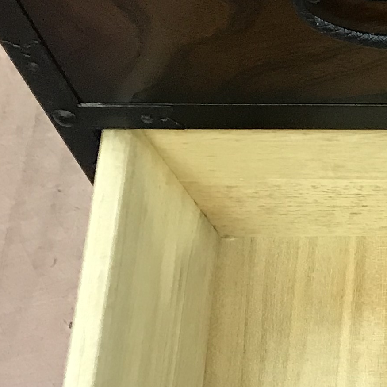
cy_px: 386
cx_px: 831
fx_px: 1442
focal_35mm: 114
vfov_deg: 15.0
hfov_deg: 12.8
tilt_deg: -60.3
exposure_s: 1/17
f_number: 1.8
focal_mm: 3.99
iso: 50
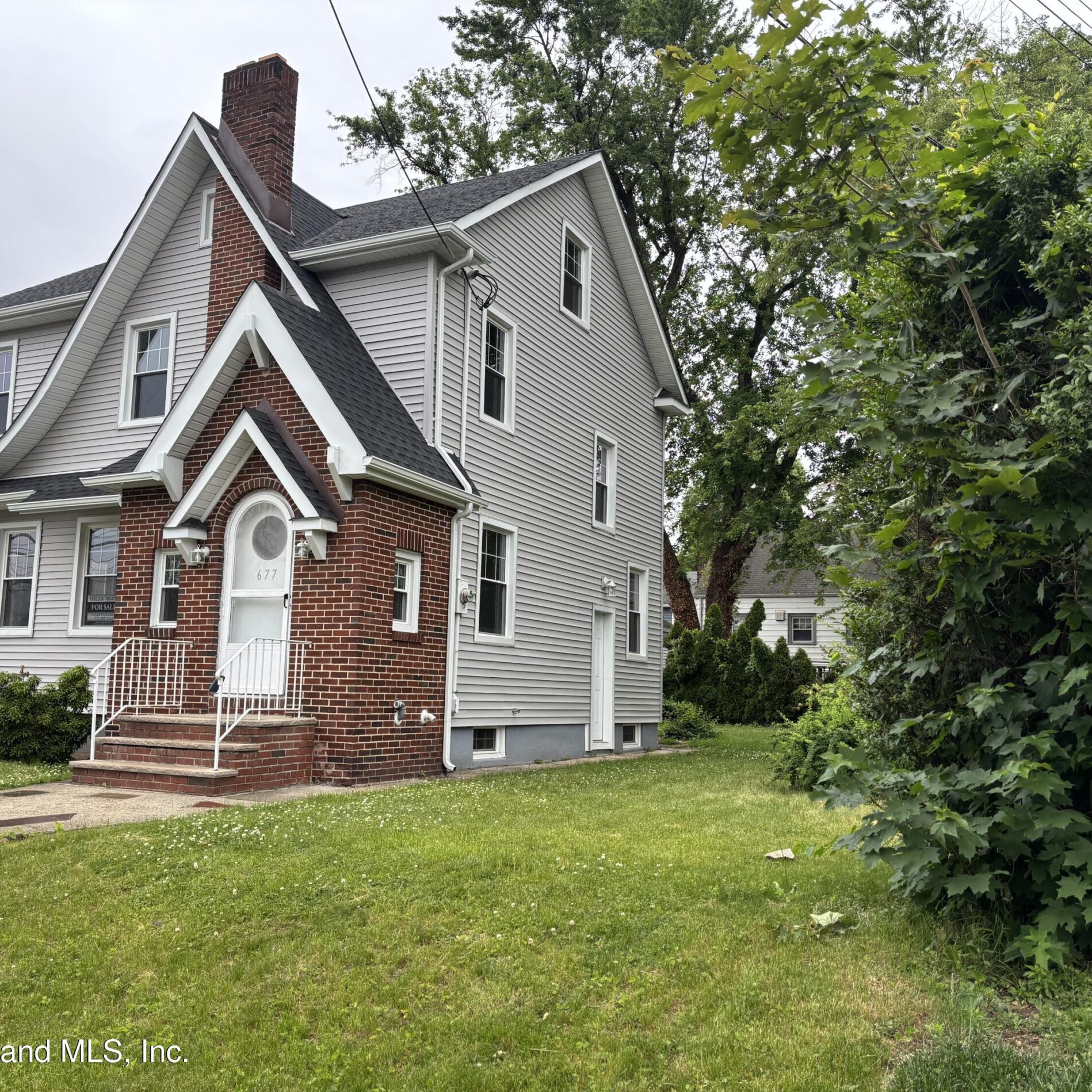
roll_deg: -2.4
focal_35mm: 31
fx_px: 1106
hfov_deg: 52.5
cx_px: 505
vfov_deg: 52.5
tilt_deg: +5.5
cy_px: 549
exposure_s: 1/408
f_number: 1.6
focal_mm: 5.96
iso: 50
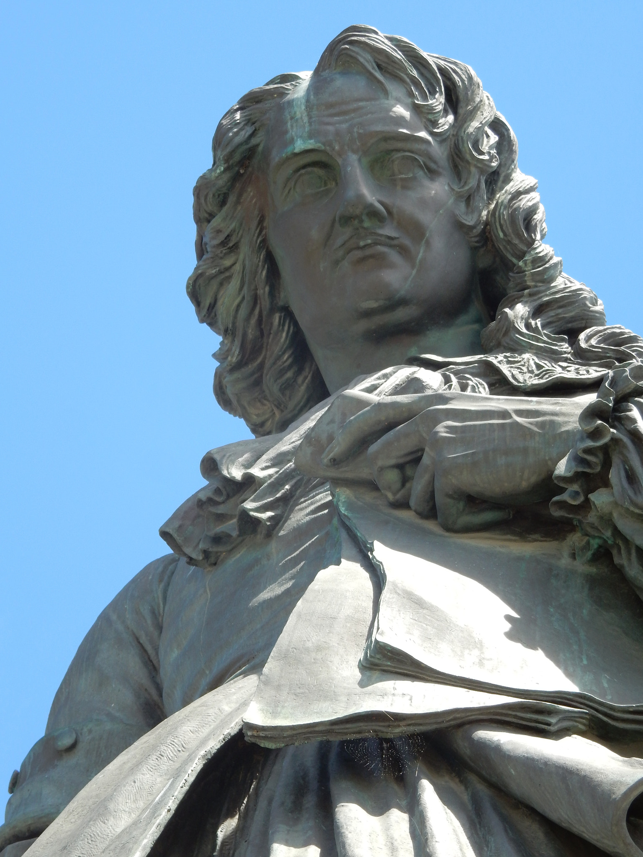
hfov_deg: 10.7
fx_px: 3443
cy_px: 428
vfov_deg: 14.2
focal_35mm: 139
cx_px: 322
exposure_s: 1/160
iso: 125
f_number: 6
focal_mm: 24.7
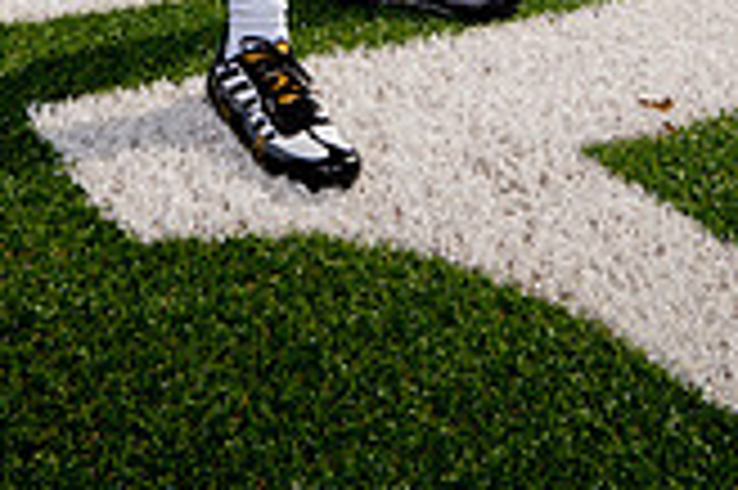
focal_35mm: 66
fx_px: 1352
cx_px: 320
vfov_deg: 15.9
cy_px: -503
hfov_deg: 30.5
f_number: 7.1
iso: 100
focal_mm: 24
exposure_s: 1/250
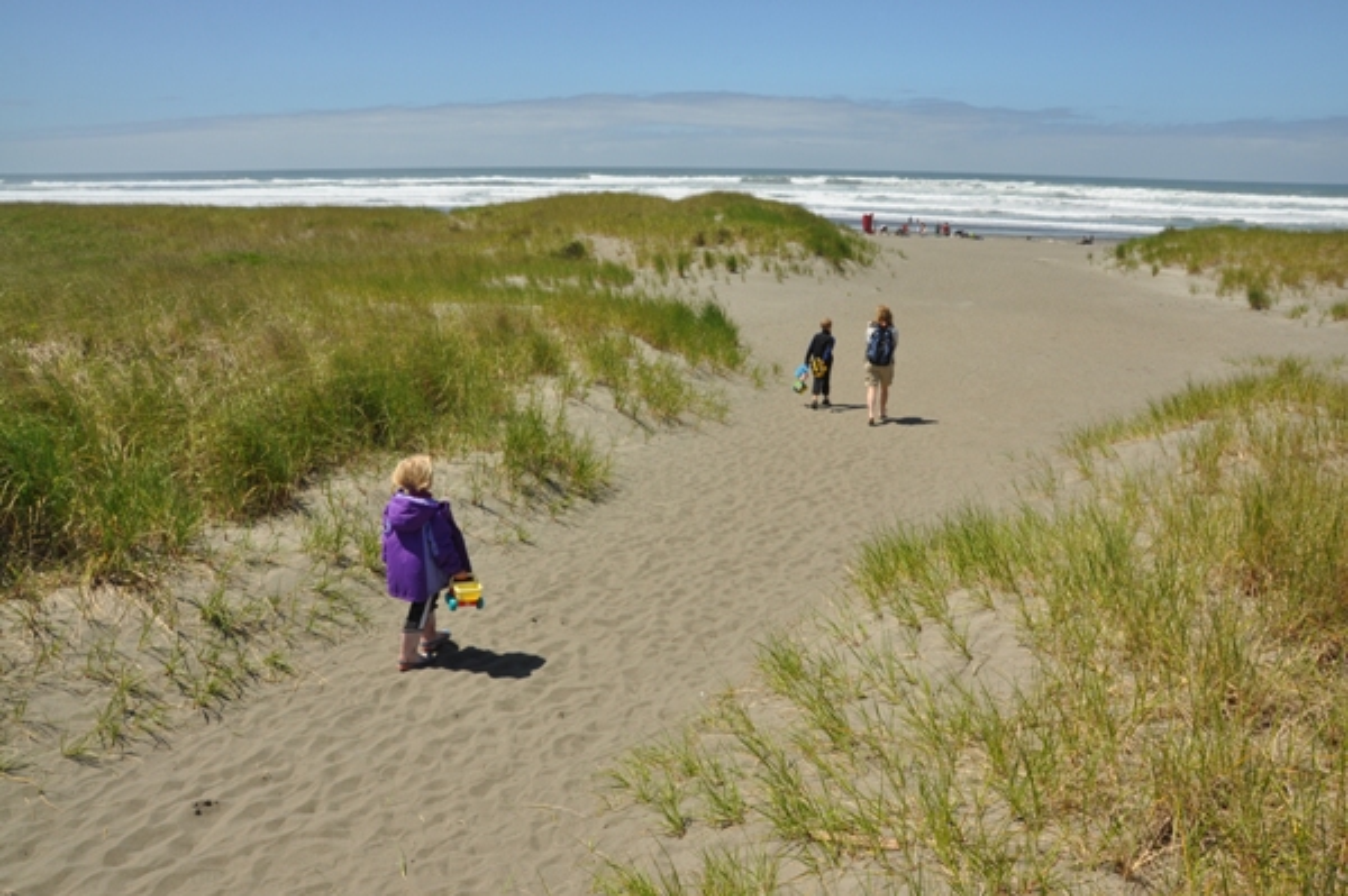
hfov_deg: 67.4
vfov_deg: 47.9
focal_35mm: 27
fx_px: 1010
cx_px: 674
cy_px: 448
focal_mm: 18
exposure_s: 1/200
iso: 200
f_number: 14
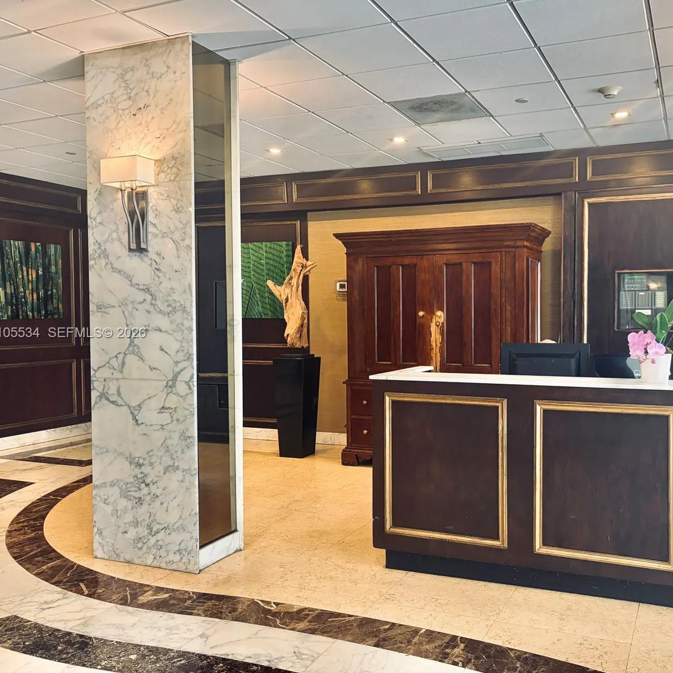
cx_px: 423
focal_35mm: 31
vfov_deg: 52.5
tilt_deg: -0.8
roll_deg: +0.0
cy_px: 334
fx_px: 682
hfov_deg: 51.9
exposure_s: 1/60
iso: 160
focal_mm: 5.96
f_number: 1.6
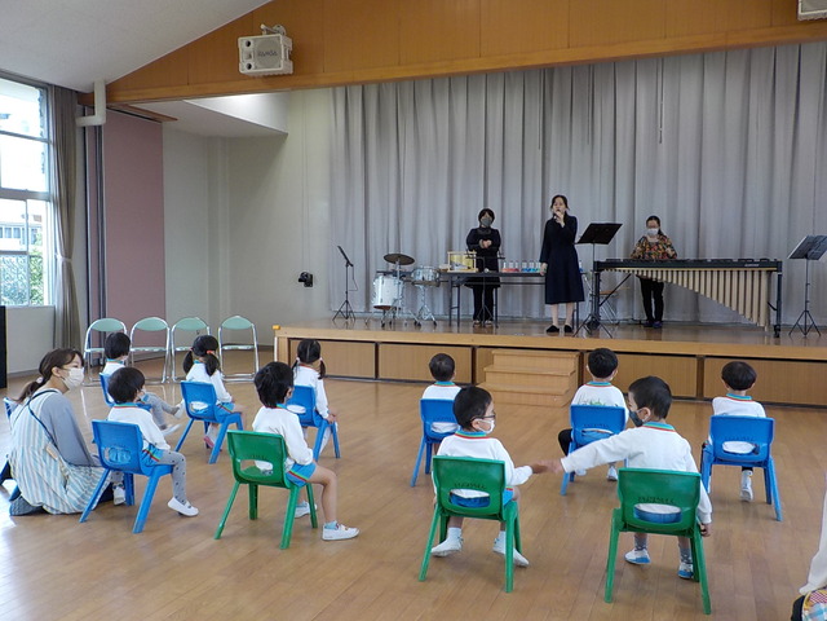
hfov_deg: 60.0
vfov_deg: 46.8
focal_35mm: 30
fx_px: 717
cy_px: 310
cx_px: 414
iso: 125
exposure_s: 1/40
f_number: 3.3
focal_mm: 4.1
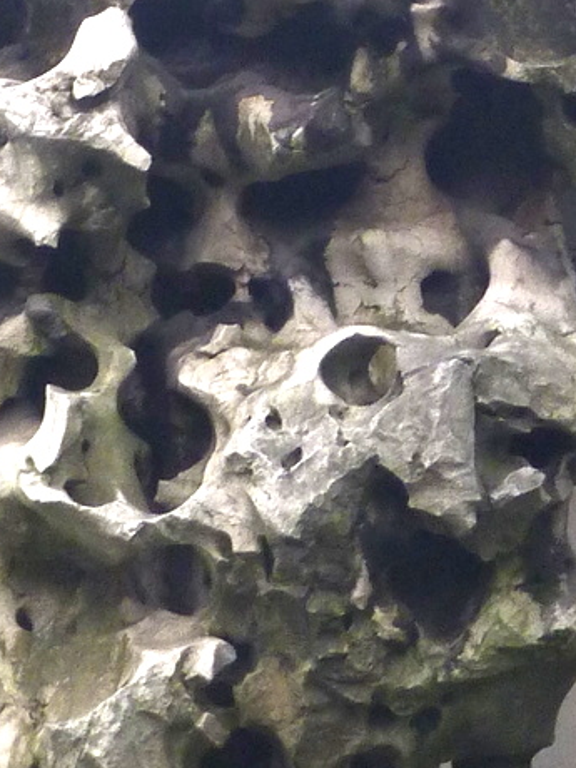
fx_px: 8675
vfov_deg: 5.1
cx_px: 159
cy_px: -18
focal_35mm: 391
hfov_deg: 3.8
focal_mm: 16.1
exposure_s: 1/60
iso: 125
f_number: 3.4
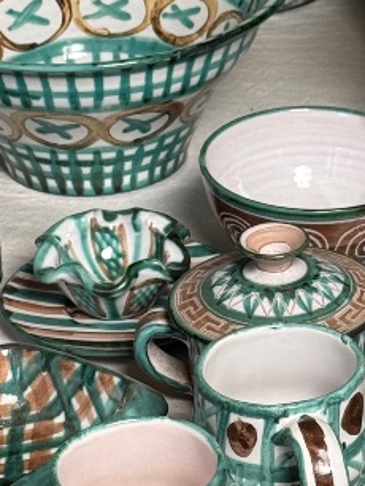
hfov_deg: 7.9
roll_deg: +2.5
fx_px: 2639
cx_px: 287
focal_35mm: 188
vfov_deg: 10.5
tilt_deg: -29.1
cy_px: 314
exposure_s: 1/50
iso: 64
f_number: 1.78
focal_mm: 6.76
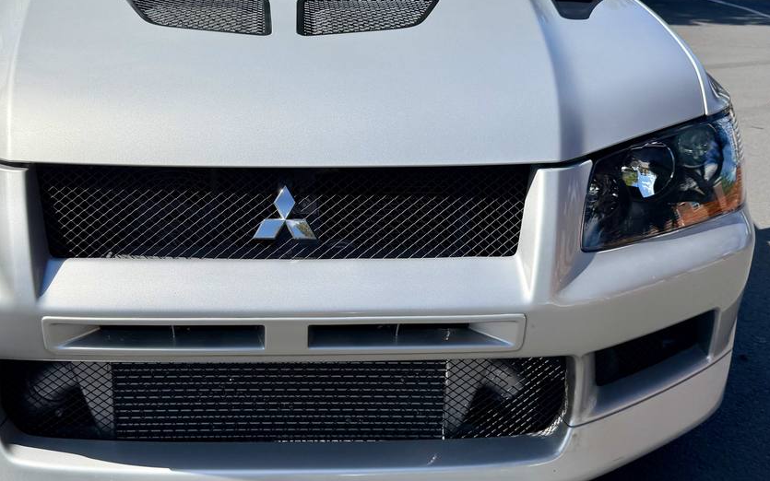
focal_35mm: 39
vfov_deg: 32.7
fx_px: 818
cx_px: 294
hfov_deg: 49.9
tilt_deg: -15.8
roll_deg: +0.1
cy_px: 187
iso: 100
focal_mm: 6.76
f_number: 1.78
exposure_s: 1/8130
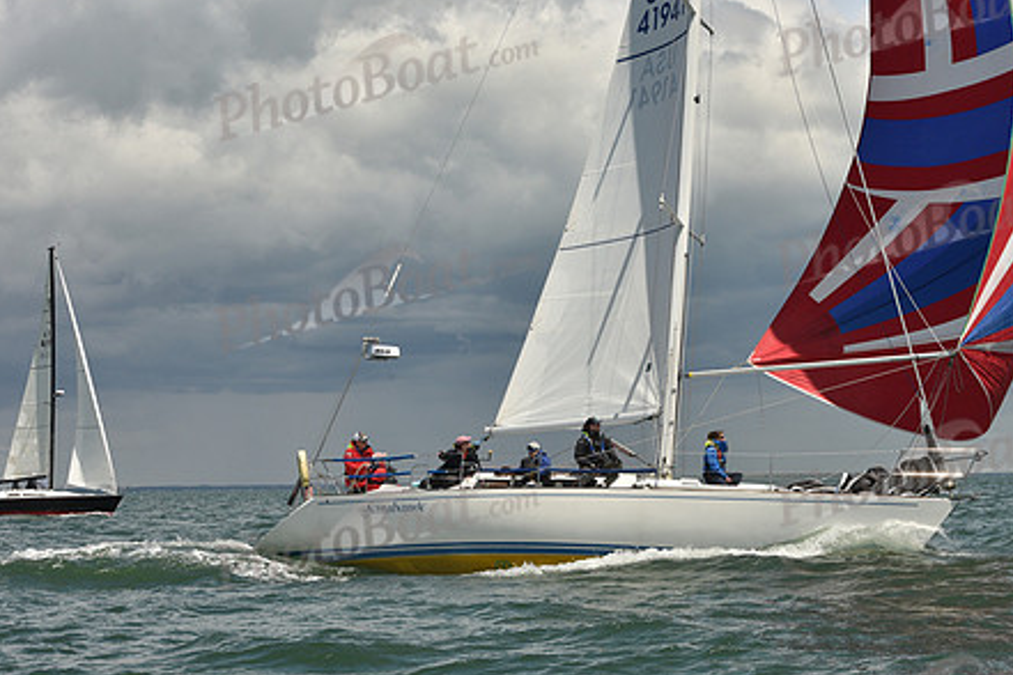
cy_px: 380
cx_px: 659
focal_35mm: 92
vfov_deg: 14.9
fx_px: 2589
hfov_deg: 22.1
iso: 320
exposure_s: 1/800
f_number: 13
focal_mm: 70
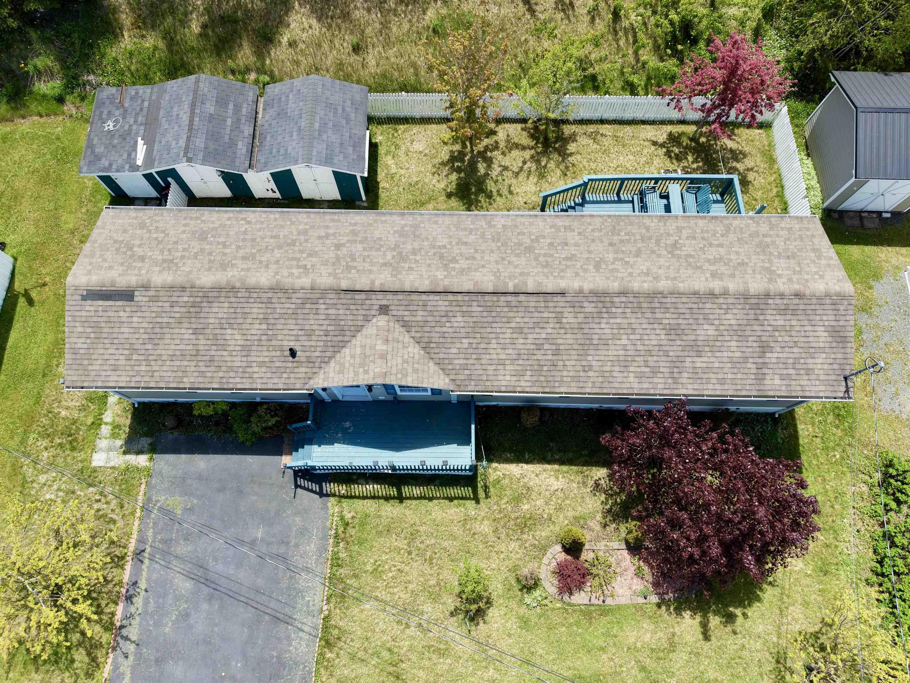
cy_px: 342
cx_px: 455
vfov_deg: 56.8
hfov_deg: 71.6
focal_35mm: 24
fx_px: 631
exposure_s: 1/2500
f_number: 1.8
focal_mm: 8.67
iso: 150
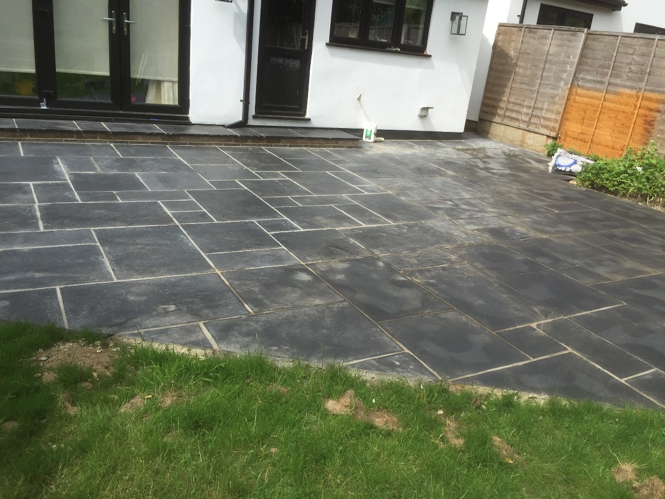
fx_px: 557
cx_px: 332
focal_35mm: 29
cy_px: 250
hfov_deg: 61.7
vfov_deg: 48.2
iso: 32
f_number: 2.2
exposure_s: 1/1464
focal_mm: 4.15
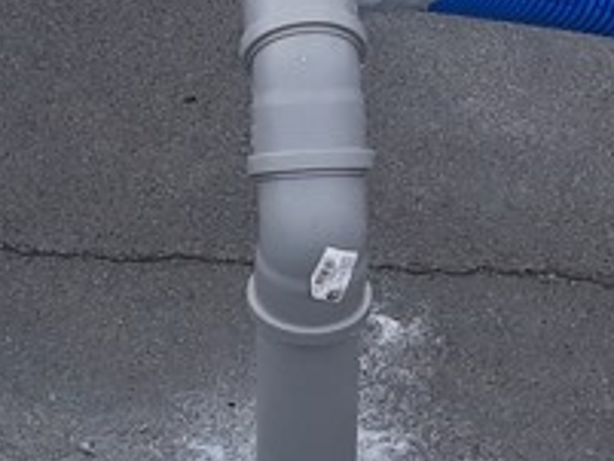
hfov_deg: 10.4
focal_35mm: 188
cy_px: 461
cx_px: -24
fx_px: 3337
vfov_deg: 7.9
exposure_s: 1/150
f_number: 1.7
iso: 40
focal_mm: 3.71
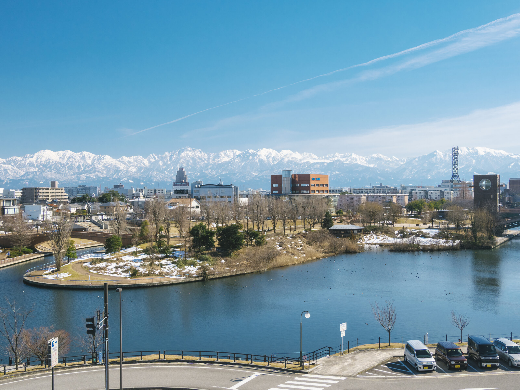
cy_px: 195
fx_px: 601
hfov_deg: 46.8
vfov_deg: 36.0
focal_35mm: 40
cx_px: 260
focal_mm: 20
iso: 200
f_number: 8
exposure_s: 1/160
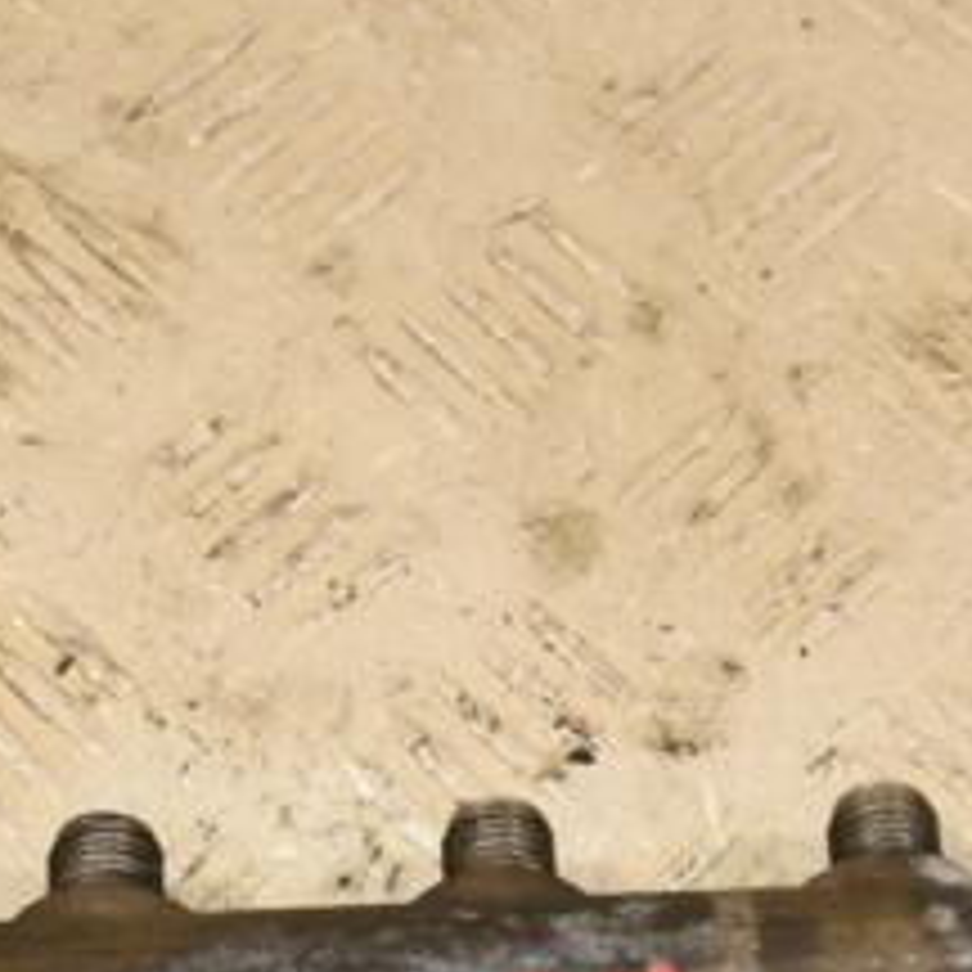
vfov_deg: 10.9
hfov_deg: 11.0
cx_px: 747
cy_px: 878
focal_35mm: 159
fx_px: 5057
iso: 800
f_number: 8
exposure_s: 1/200
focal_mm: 45
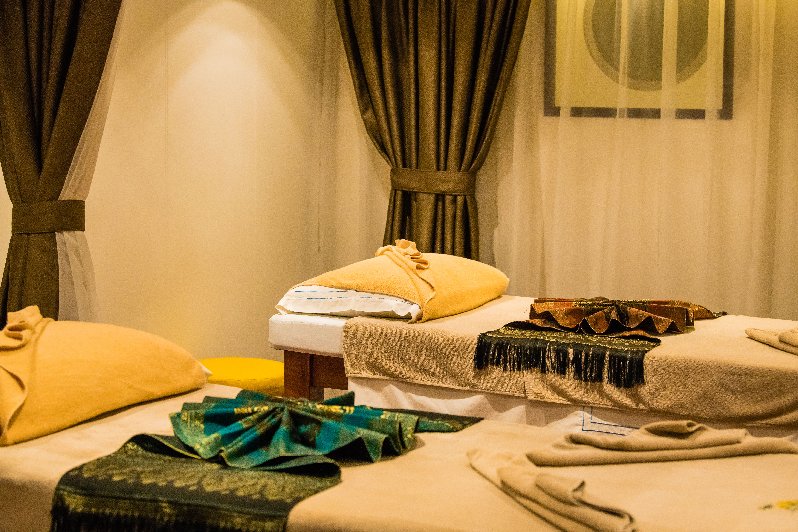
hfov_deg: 28.8
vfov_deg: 19.5
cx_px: 399
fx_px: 1552
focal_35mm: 70
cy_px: 266
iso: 2500
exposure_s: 1/80
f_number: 5
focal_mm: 70
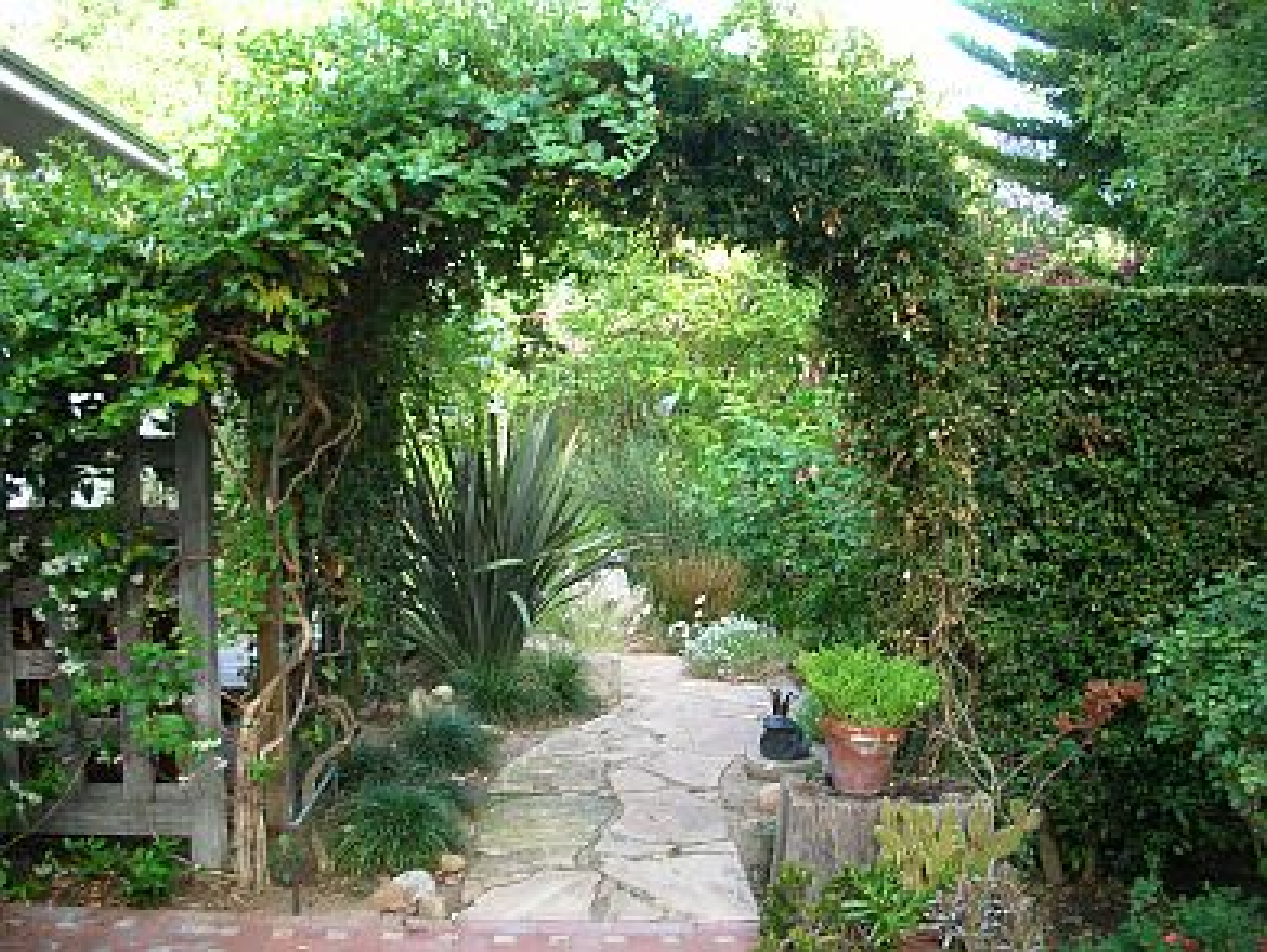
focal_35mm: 35
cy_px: 476
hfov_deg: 52.6
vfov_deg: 40.7
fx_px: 1282
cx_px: 634
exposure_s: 1/30.1
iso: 50
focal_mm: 5.8
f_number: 3
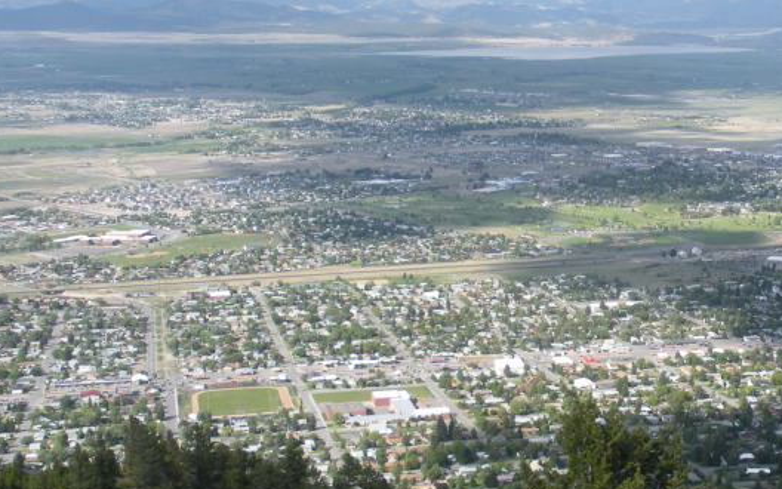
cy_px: 273
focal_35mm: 74
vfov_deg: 17.6
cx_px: 681
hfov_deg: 27.0
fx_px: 1577
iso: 64
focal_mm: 6.3
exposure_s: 1/463
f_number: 3.5
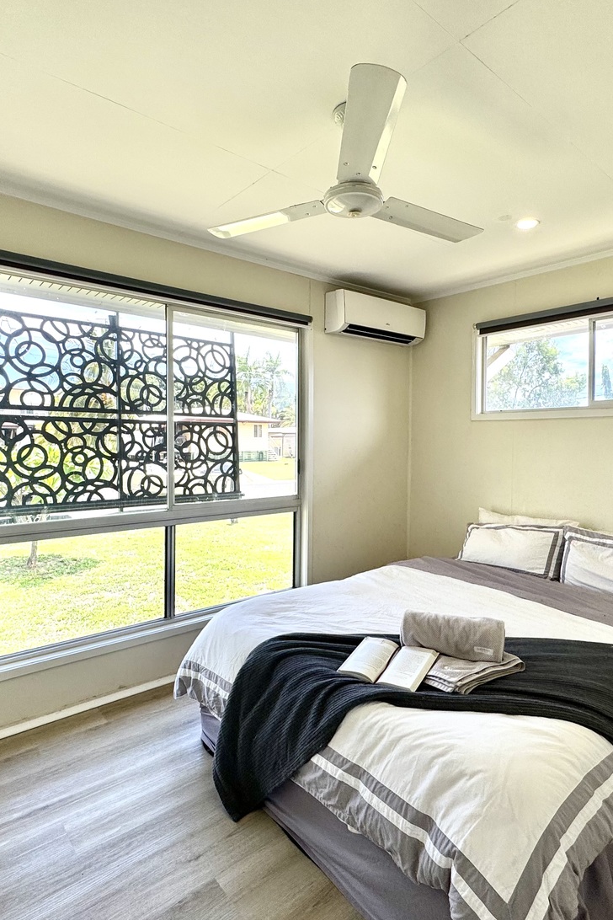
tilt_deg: -1.5
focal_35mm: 20
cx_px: 342
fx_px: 511
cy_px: 452
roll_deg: +0.1
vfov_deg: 84.0
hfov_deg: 61.8
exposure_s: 1/399
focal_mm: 2.22
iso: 40
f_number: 2.2
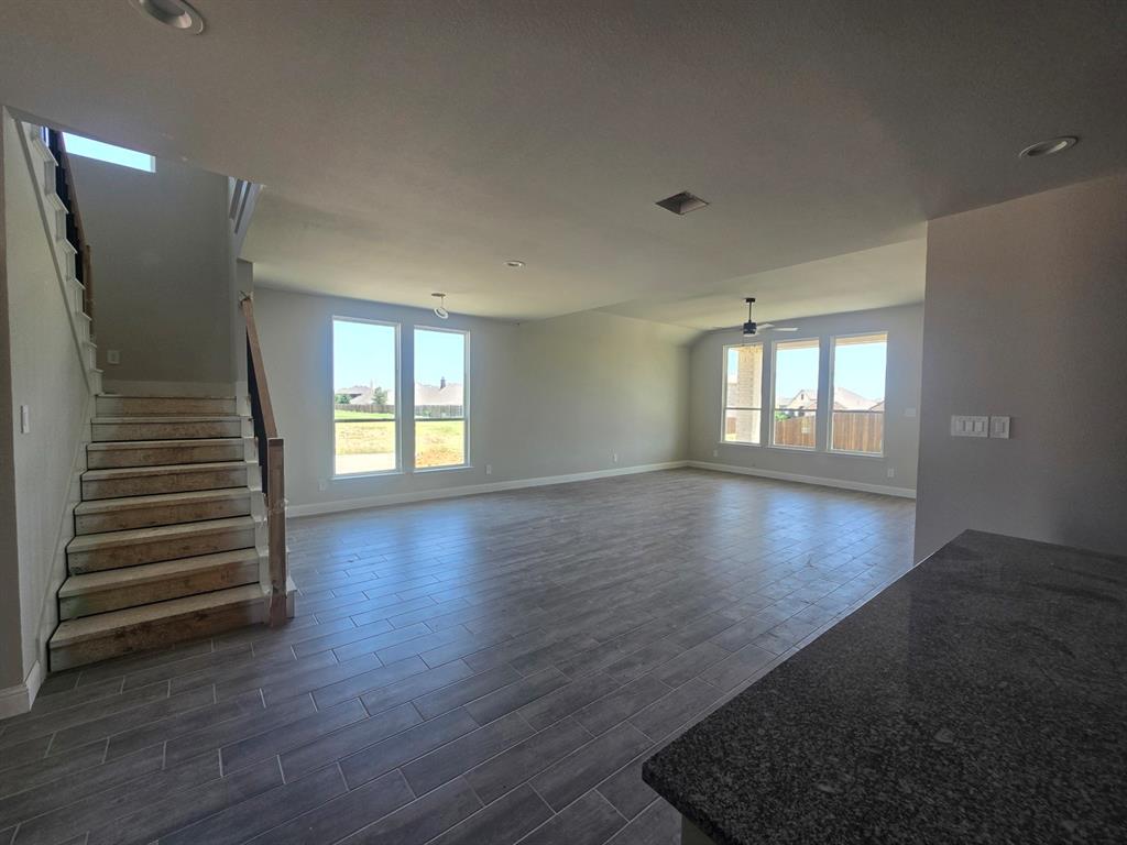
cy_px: 422
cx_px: 564
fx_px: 423
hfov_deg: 106.2
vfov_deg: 89.9
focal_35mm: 13
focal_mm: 2.2
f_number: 2.2
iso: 50
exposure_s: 1/136
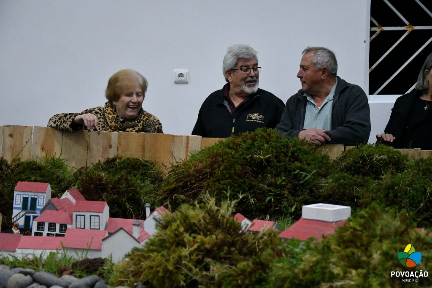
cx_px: 216
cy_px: 144
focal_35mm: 99
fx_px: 1188
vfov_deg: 13.8
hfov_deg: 20.6
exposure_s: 1/200
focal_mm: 66
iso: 12800
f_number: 5.3
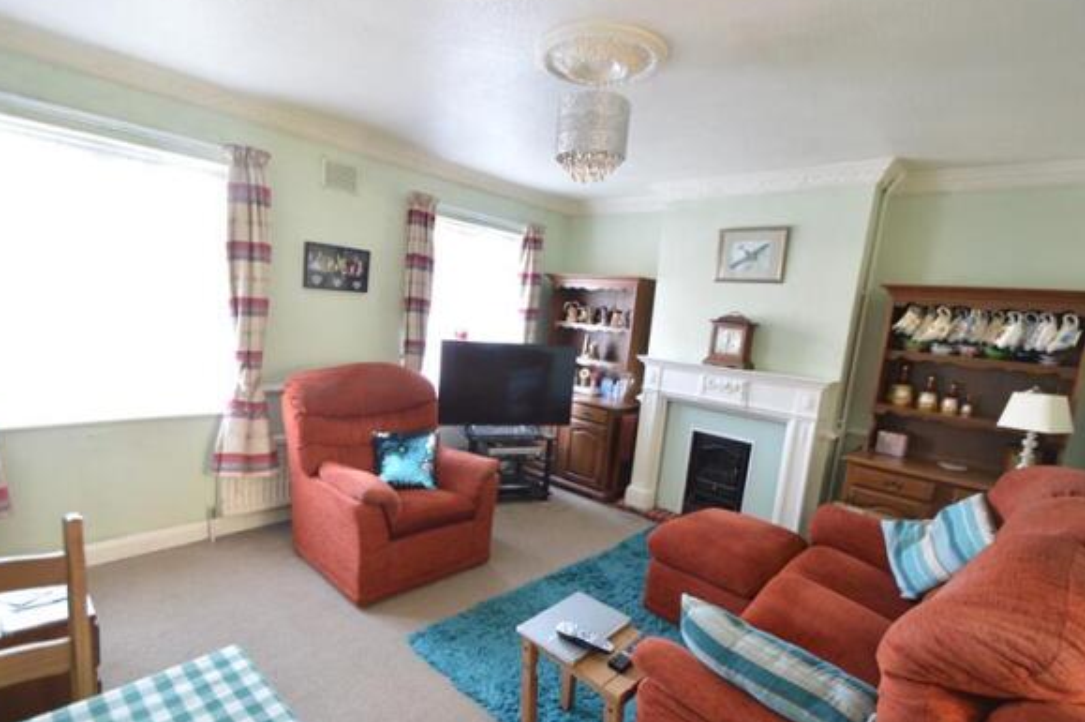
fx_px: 512
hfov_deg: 93.2
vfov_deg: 70.3
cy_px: 381
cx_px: 502
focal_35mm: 17
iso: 500
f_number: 3.5
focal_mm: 10
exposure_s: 1/15
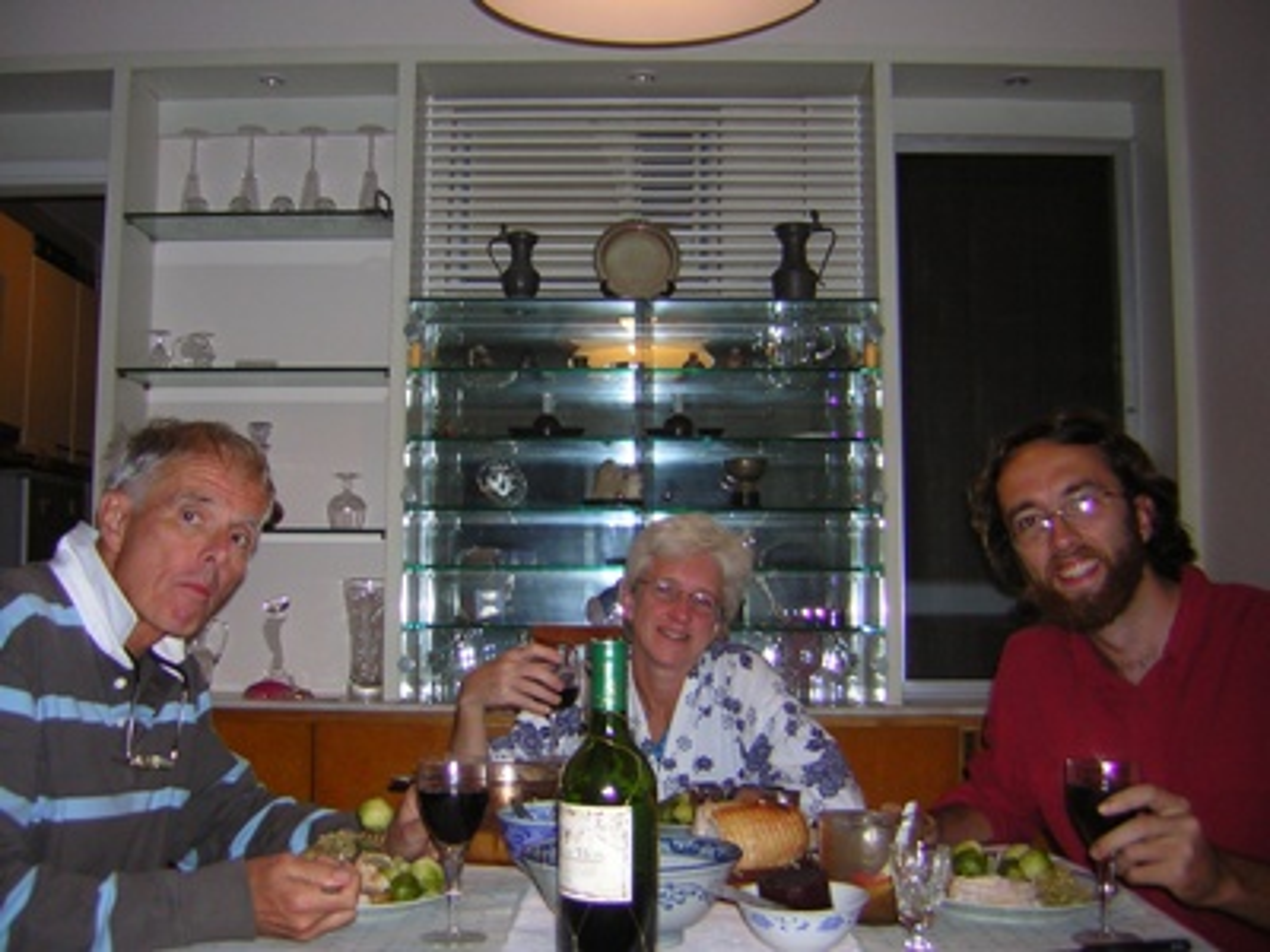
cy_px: 476
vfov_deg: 39.7
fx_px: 1321
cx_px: 635
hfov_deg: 51.4
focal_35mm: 36
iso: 50
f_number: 2.6
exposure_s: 1/60.1
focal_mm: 4.7
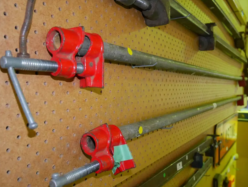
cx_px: 127
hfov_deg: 55.3
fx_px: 237
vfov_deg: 43.0
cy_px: 99
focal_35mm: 33
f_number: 4
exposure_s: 1/60
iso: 3200
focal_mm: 15
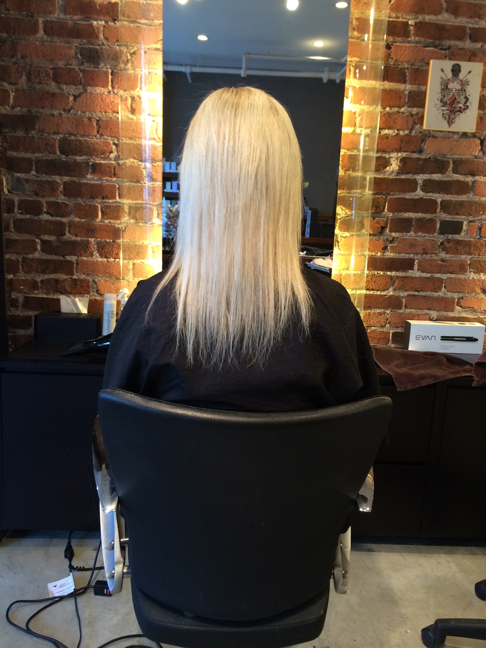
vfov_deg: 60.0
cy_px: 324
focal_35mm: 30
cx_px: 243
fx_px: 562
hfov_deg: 46.8
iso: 125
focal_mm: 4.12
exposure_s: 1/30
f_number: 2.2
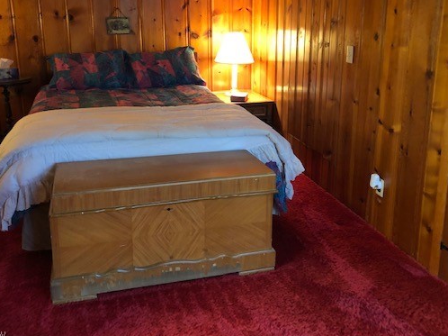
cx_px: 236
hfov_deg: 51.4
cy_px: 128
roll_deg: -0.4
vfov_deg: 39.4
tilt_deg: -12.8
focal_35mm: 36
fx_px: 466
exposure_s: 1/5
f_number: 1.8
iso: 80
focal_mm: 3.99
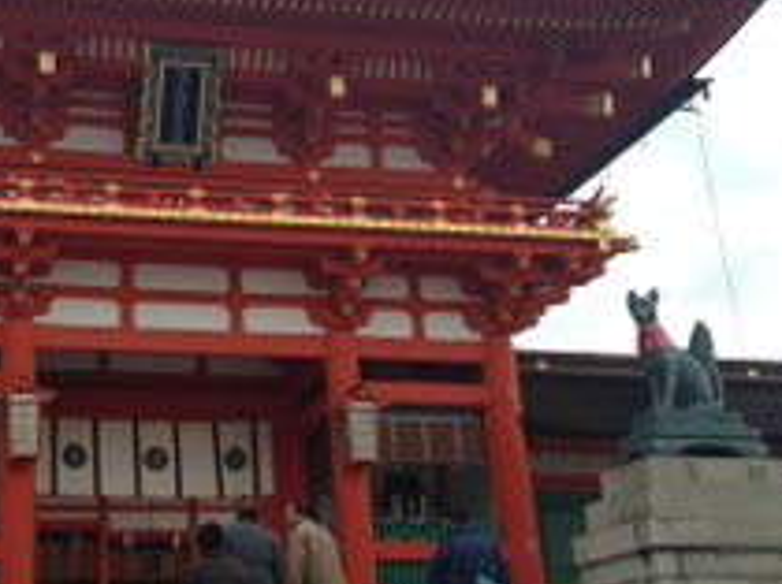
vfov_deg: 23.2
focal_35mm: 63
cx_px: 182
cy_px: 279
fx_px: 1422
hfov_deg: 30.2
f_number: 2.4
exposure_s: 1/645
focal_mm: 4.12
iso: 50
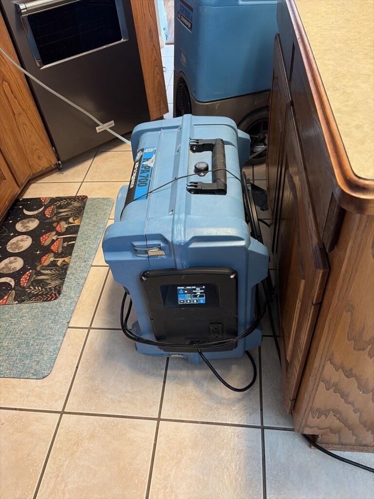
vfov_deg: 67.3
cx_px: 187
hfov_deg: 53.1
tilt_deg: -46.2
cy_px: 250
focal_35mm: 26
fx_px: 375
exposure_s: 1/60
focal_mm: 5.96
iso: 320
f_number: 1.6
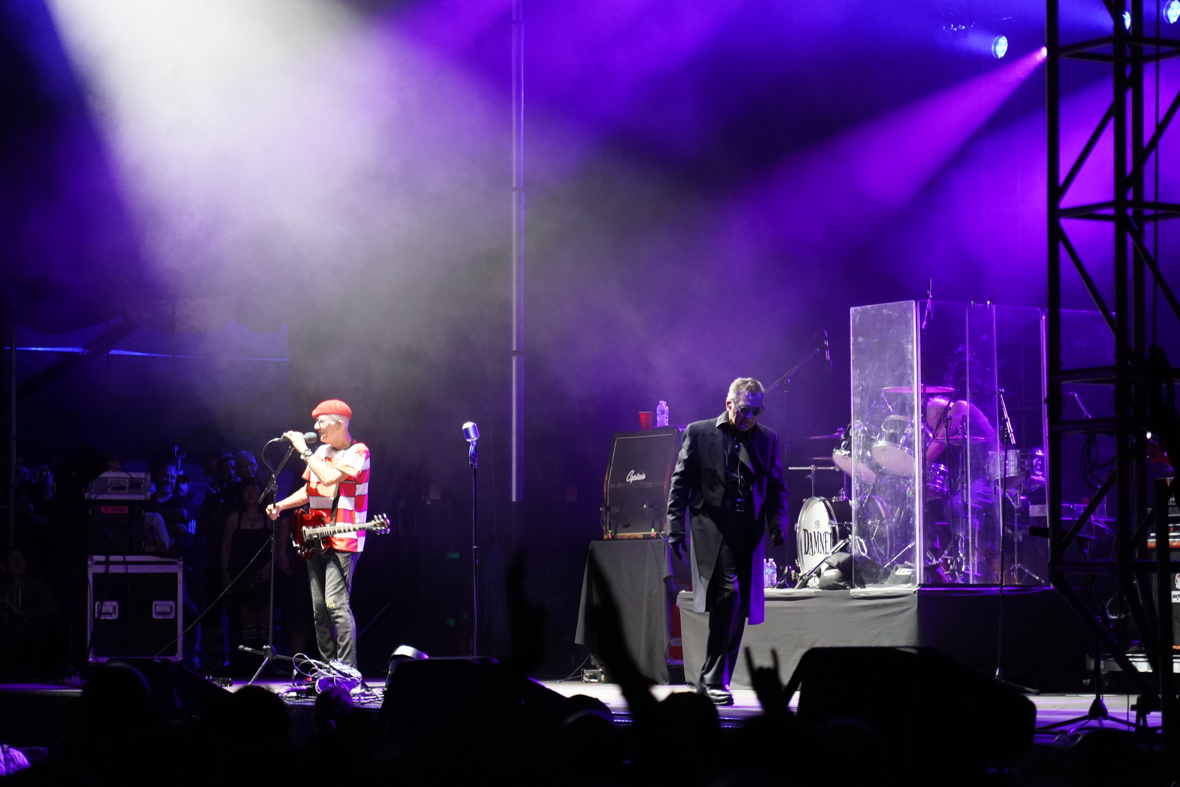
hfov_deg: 19.5
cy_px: 394
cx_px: 590
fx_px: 3441
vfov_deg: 13.0
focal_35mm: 105
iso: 6400
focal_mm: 105
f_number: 4
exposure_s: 1/160
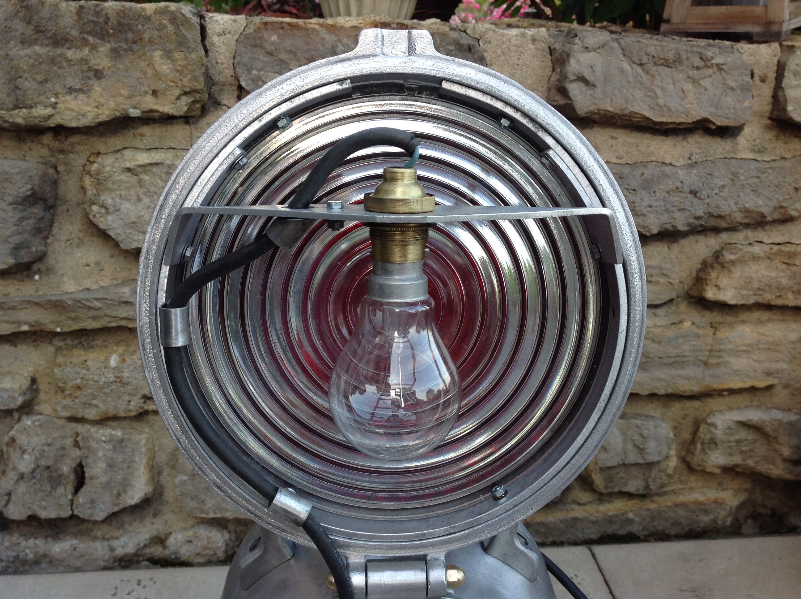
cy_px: 300
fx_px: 809
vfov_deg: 40.6
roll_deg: +0.7
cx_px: 400
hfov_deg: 52.7
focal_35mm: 35
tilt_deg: -18.8
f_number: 2.4
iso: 64
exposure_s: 1/60
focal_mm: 4.28
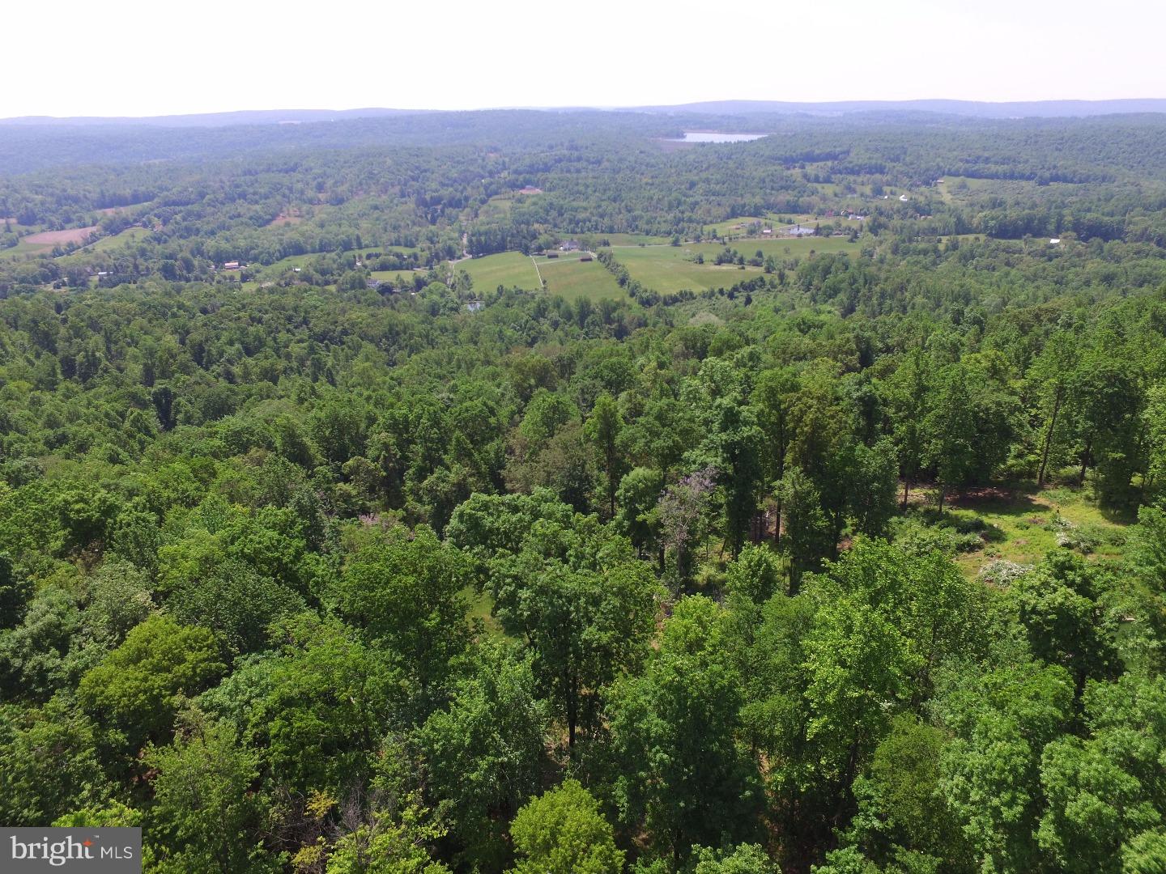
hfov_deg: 81.7
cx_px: 583
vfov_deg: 66.0
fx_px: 674
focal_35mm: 20
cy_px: 437
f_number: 2.8
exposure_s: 1/740
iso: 100
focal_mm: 3.61
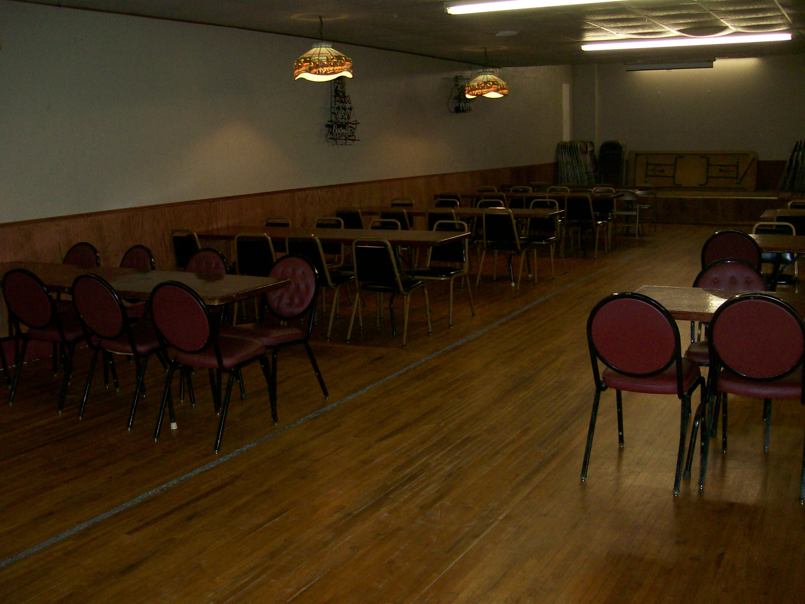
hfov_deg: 51.4
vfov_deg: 39.7
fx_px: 837
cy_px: 302
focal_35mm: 36
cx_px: 402
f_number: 2.7
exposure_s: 1/64
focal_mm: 6
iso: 140
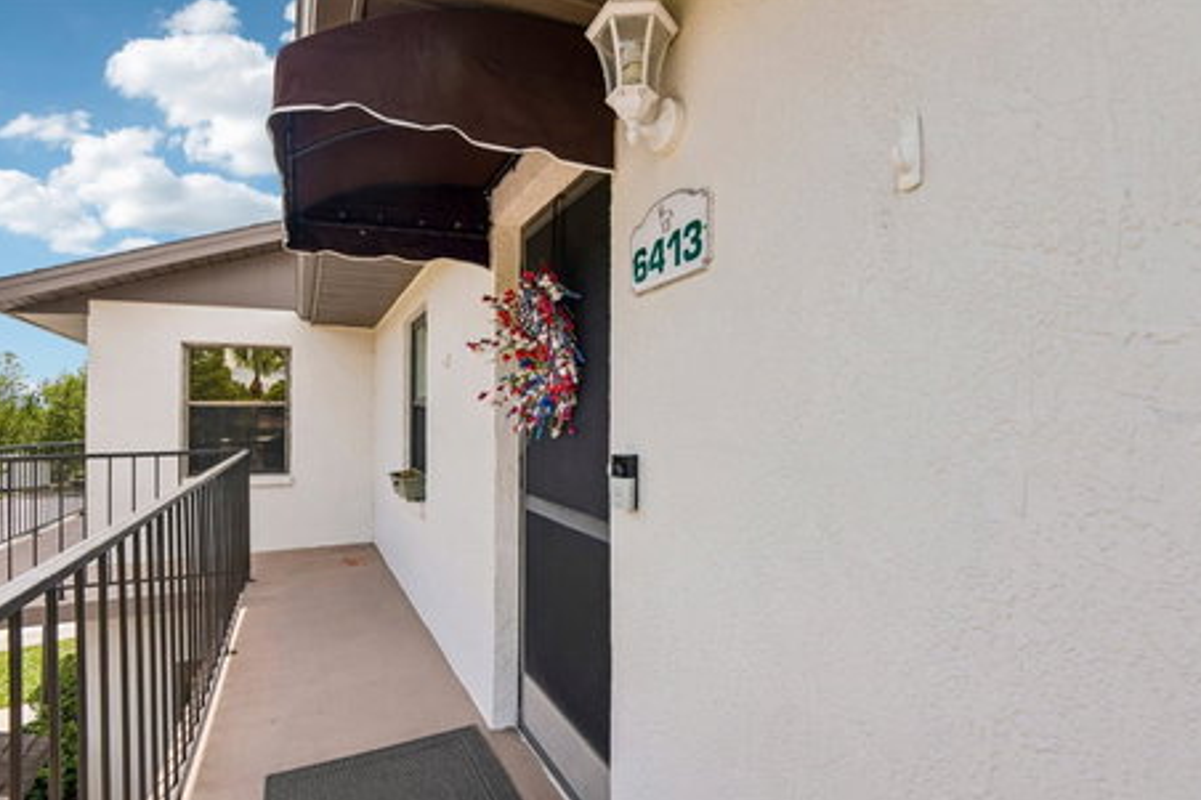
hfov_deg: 93.3
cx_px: 590
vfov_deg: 70.4
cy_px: 417
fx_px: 567
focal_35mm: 17
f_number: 8
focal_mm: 16
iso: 400
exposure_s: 1/1000
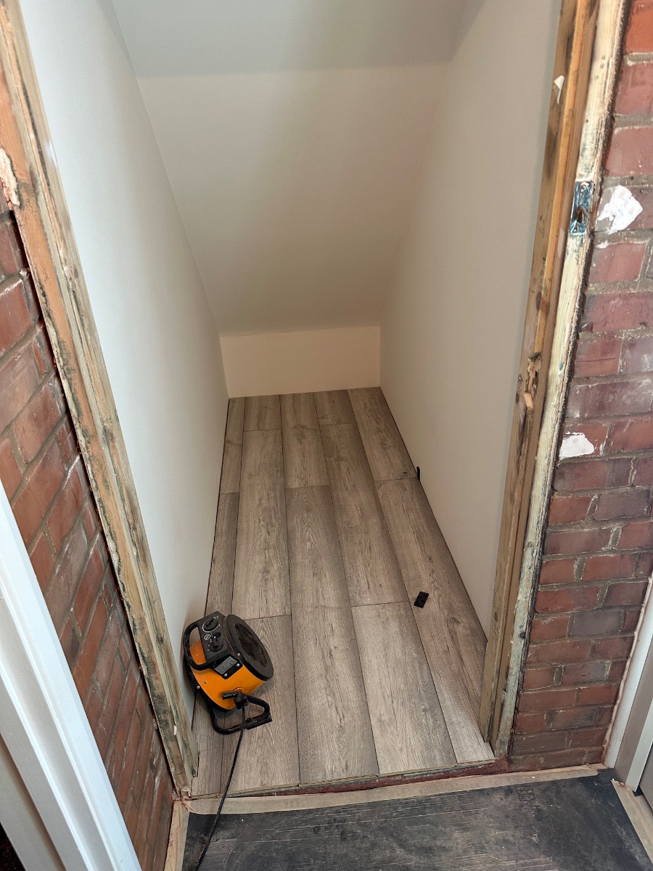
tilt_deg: -28.2
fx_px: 604
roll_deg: +4.0
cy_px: 436
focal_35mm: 24
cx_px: 326
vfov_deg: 71.6
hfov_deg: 56.8
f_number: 1.78
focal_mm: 6.86
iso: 160
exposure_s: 1/50
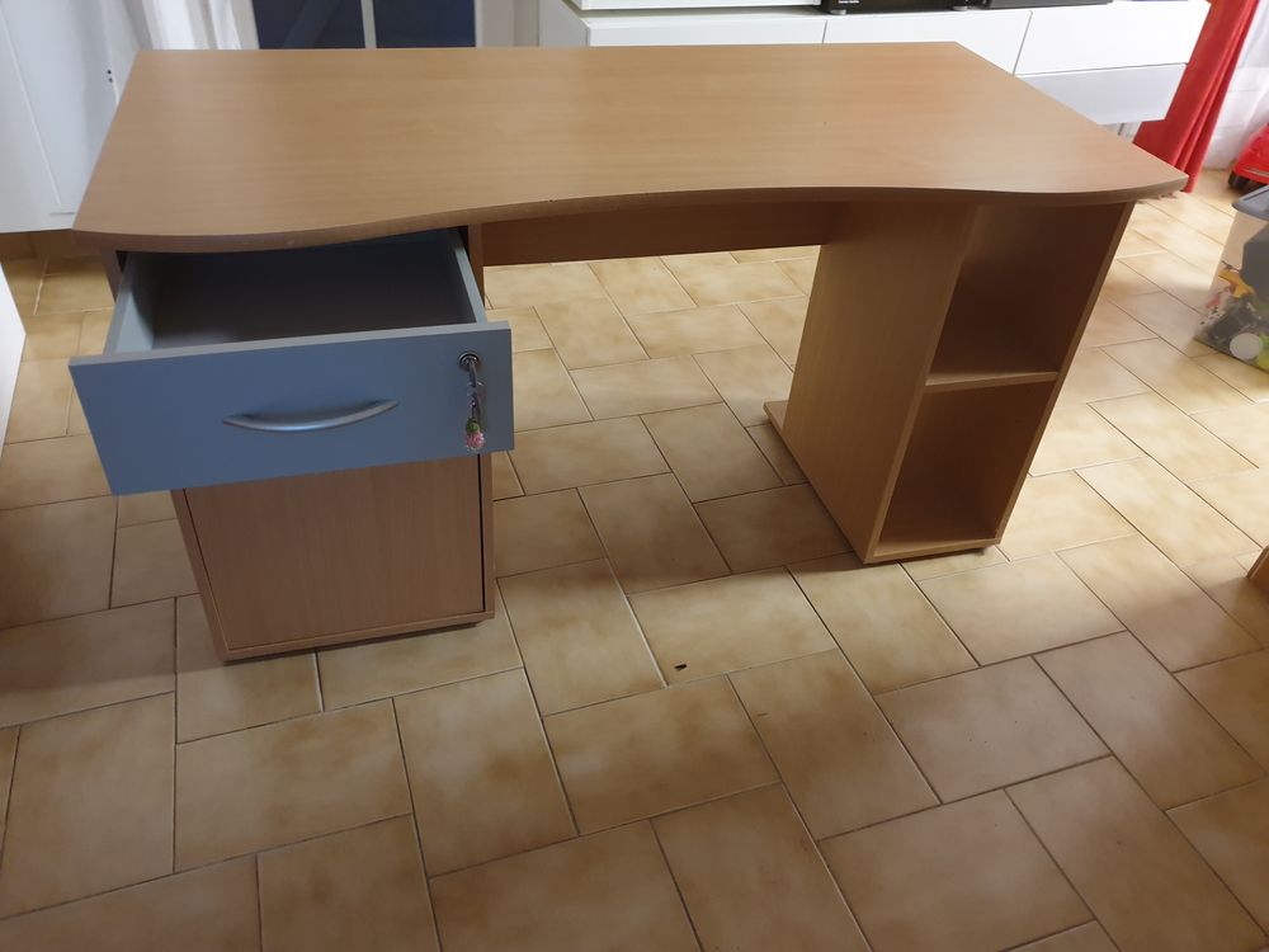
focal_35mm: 26
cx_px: 634
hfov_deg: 67.3
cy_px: 476
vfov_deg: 53.1
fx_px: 953
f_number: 1.5
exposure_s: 1/11
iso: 320
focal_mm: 4.3
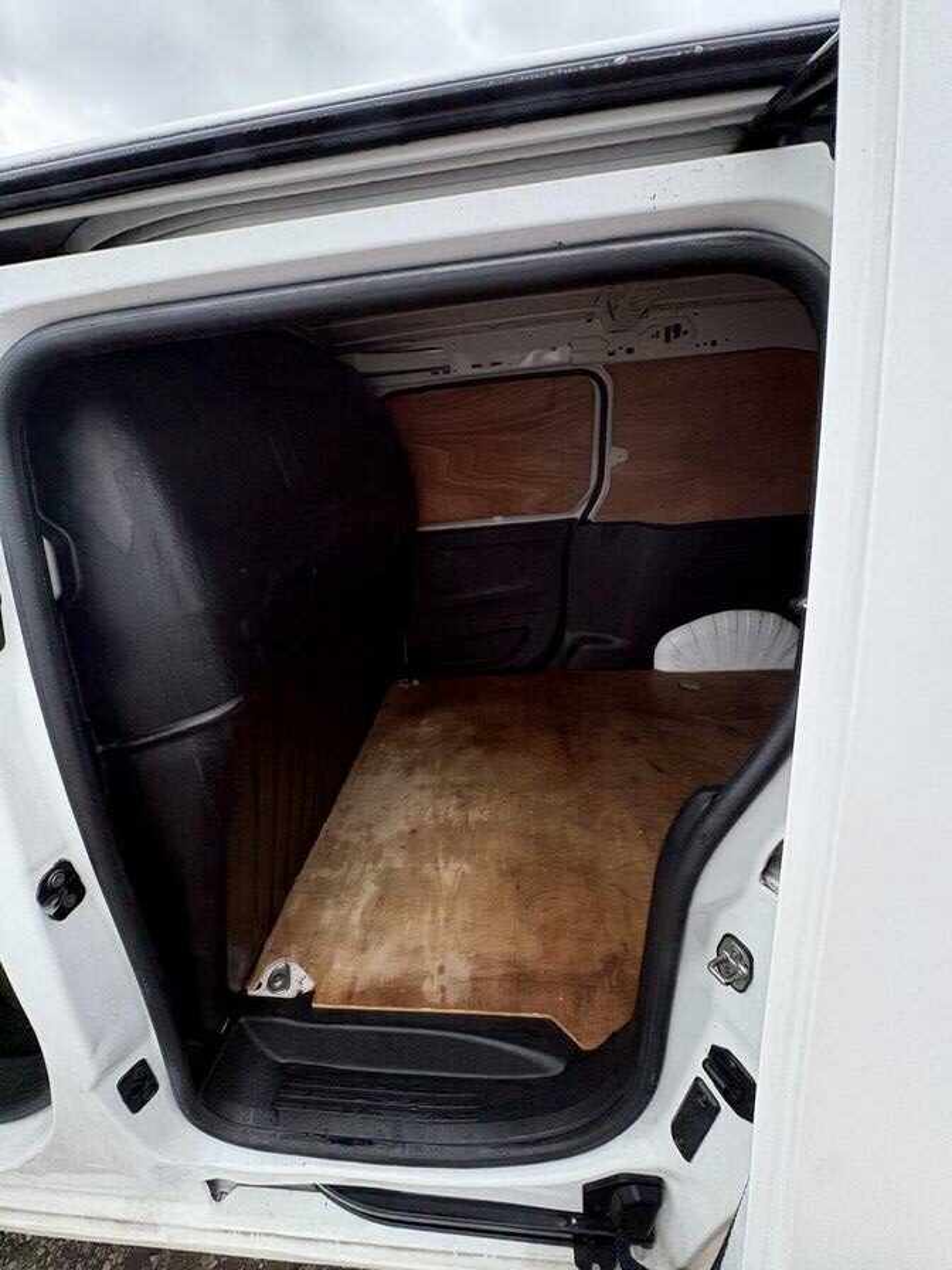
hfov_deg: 85.7
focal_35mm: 14
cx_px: 476
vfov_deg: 102.1
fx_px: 513
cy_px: 635
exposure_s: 1/294
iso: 64
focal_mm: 2.22
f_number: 2.2
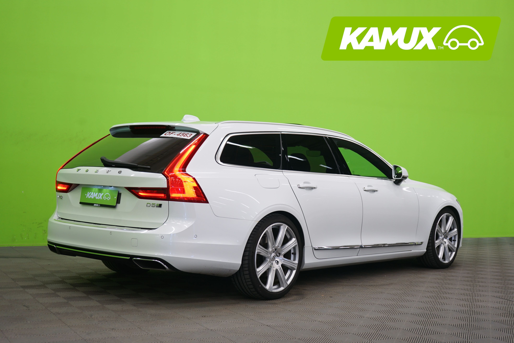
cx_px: 257
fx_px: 700
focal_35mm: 49
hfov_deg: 40.3
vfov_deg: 27.5
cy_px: 172
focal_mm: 49
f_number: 5
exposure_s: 1/10
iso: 400
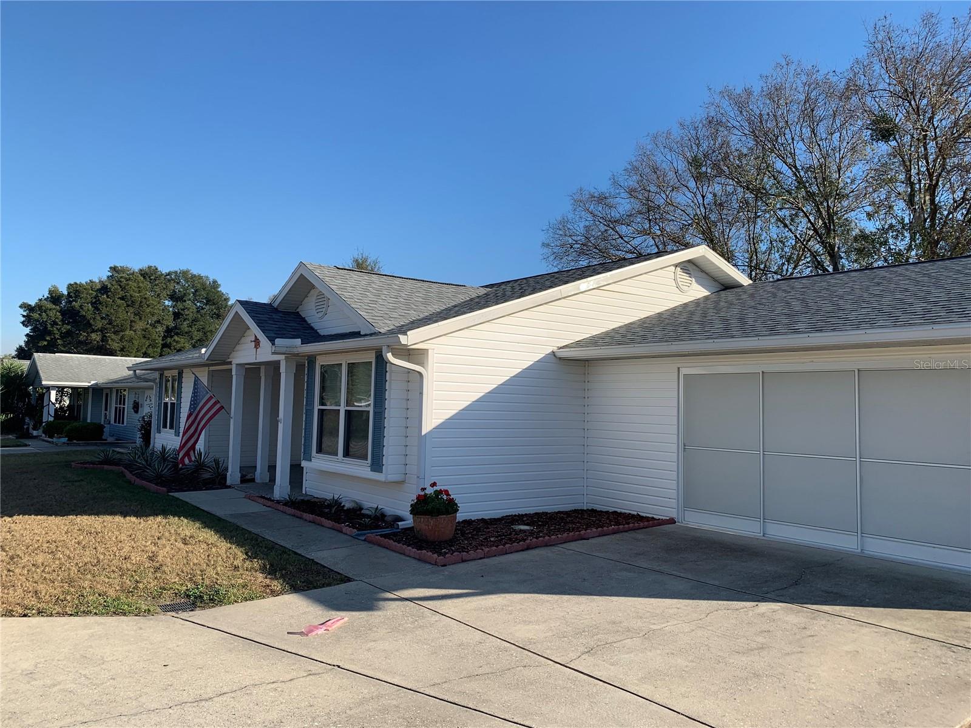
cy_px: 364
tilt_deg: +2.2
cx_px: 486
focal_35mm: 26
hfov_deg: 67.3
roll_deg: -1.7
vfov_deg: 53.1
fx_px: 729
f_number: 1.8
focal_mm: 4.25
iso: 25
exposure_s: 1/1610
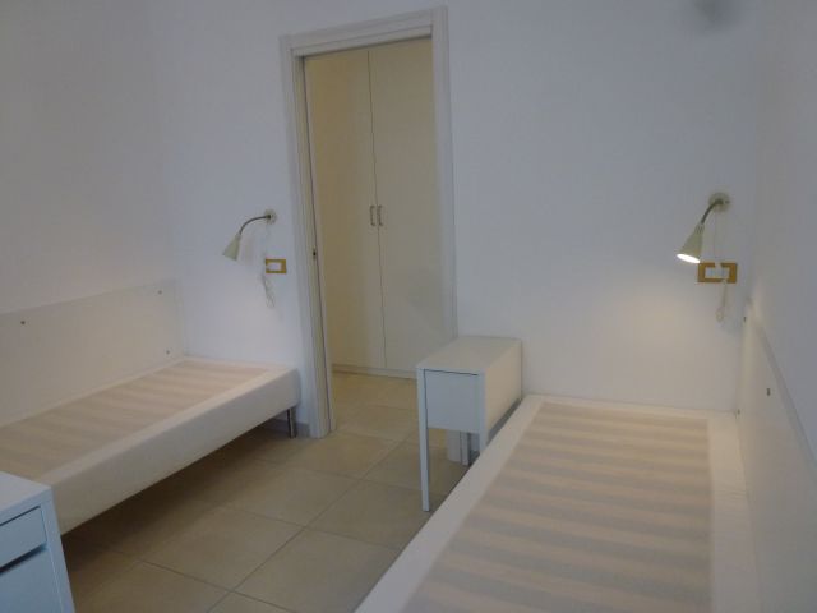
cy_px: 306
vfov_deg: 54.9
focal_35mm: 25
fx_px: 590
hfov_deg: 69.4
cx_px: 408
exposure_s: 1/60
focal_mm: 4.3
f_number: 3.3
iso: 200
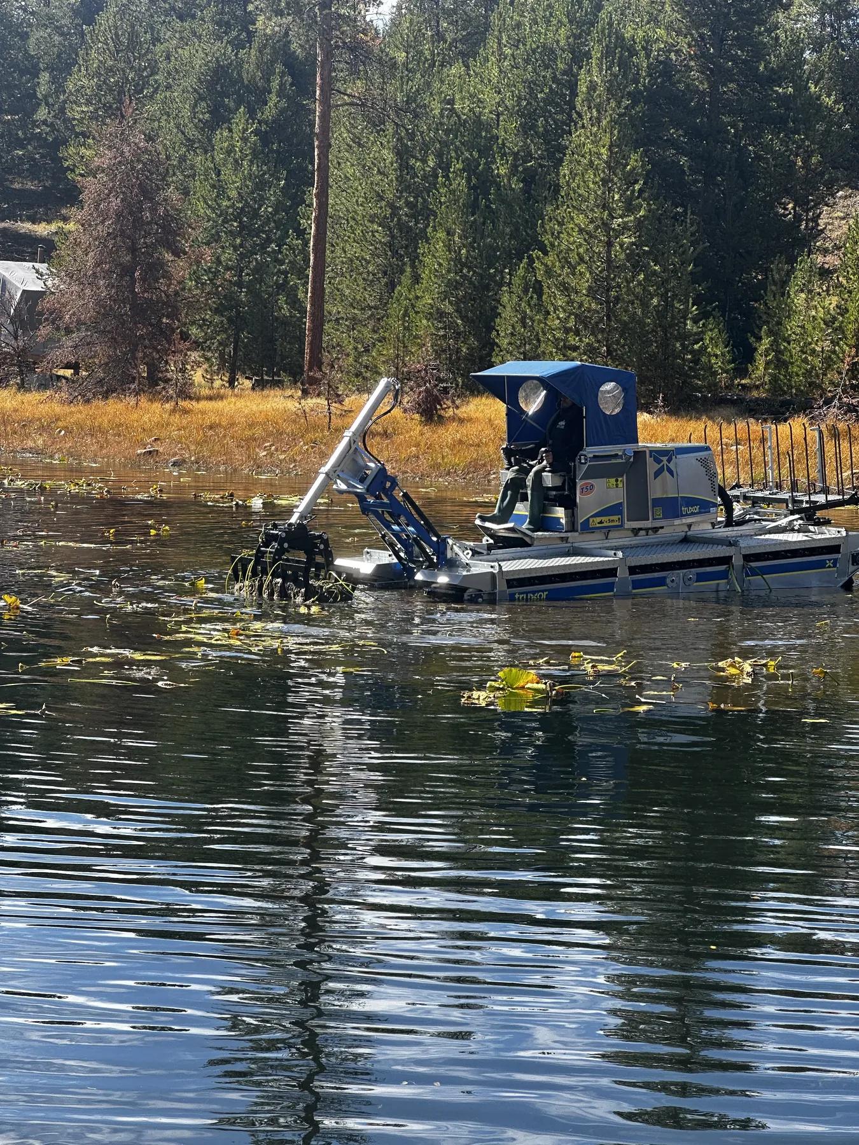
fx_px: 2548
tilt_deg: -4.7
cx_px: 430
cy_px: 572
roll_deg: -1.8
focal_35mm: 77
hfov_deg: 19.1
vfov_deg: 25.3
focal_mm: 9
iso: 32
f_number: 2.8
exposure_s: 1/268
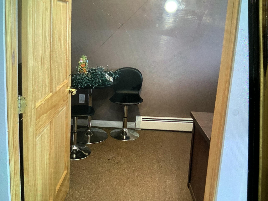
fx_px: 225
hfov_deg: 61.7
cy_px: 100
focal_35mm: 29
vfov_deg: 48.2
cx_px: 134
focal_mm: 3
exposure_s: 1/60
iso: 100
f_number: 1.8
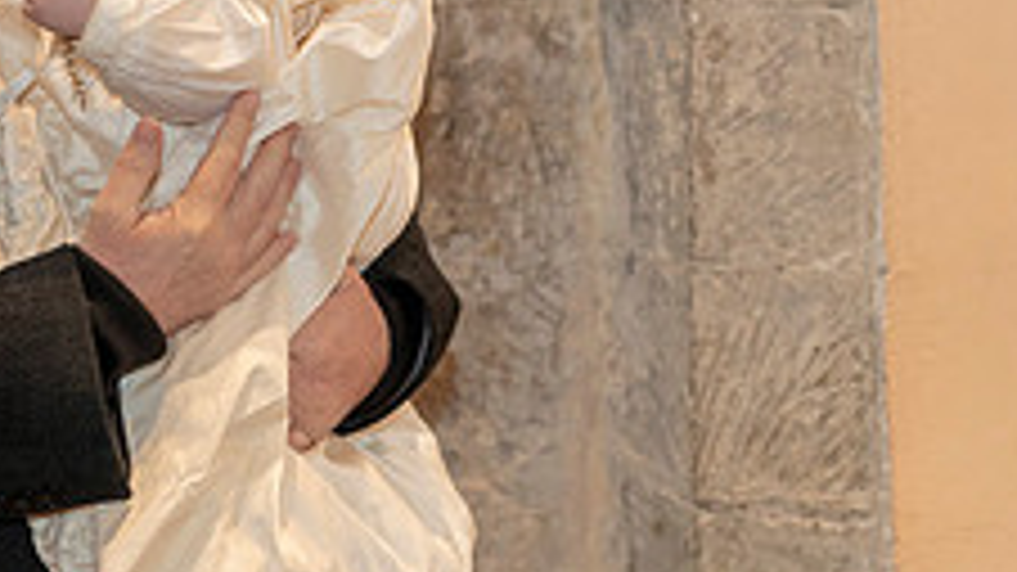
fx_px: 3990
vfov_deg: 8.2
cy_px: 209
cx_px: -171
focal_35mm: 148
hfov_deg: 14.1
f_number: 4
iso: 3200
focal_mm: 55
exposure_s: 1/160
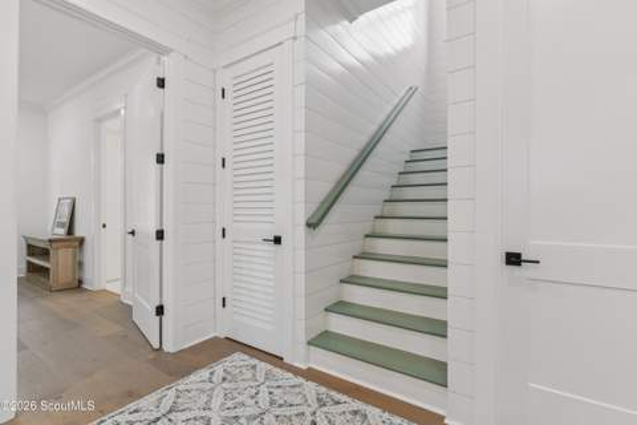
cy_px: 212
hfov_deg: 93.3
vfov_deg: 70.4
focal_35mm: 17
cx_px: 318
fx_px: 301
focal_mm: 17
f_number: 8
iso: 250
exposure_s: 1/20
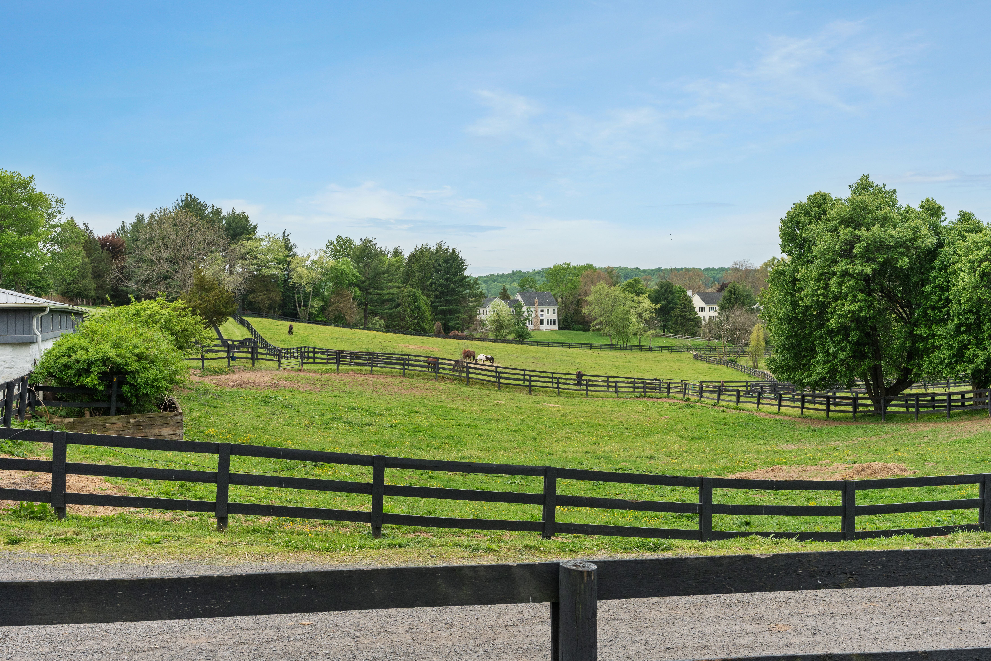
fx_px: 963
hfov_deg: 54.4
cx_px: 496
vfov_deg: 37.9
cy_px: 330
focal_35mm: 35
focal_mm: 35
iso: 800
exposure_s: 1/500
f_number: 8
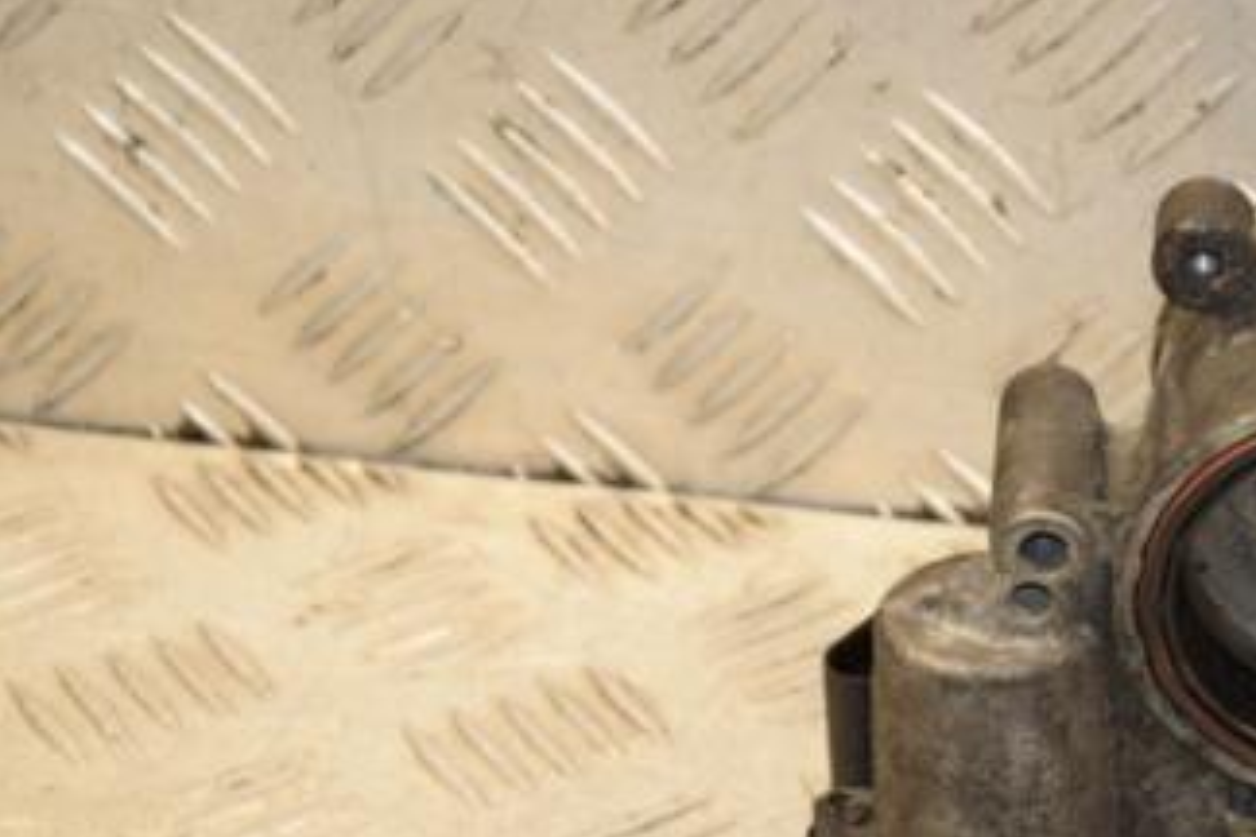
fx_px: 7745
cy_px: 636
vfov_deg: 6.2
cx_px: 1155
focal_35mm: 222
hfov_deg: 9.2
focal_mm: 80
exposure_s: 1/200
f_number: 6.3
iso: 800
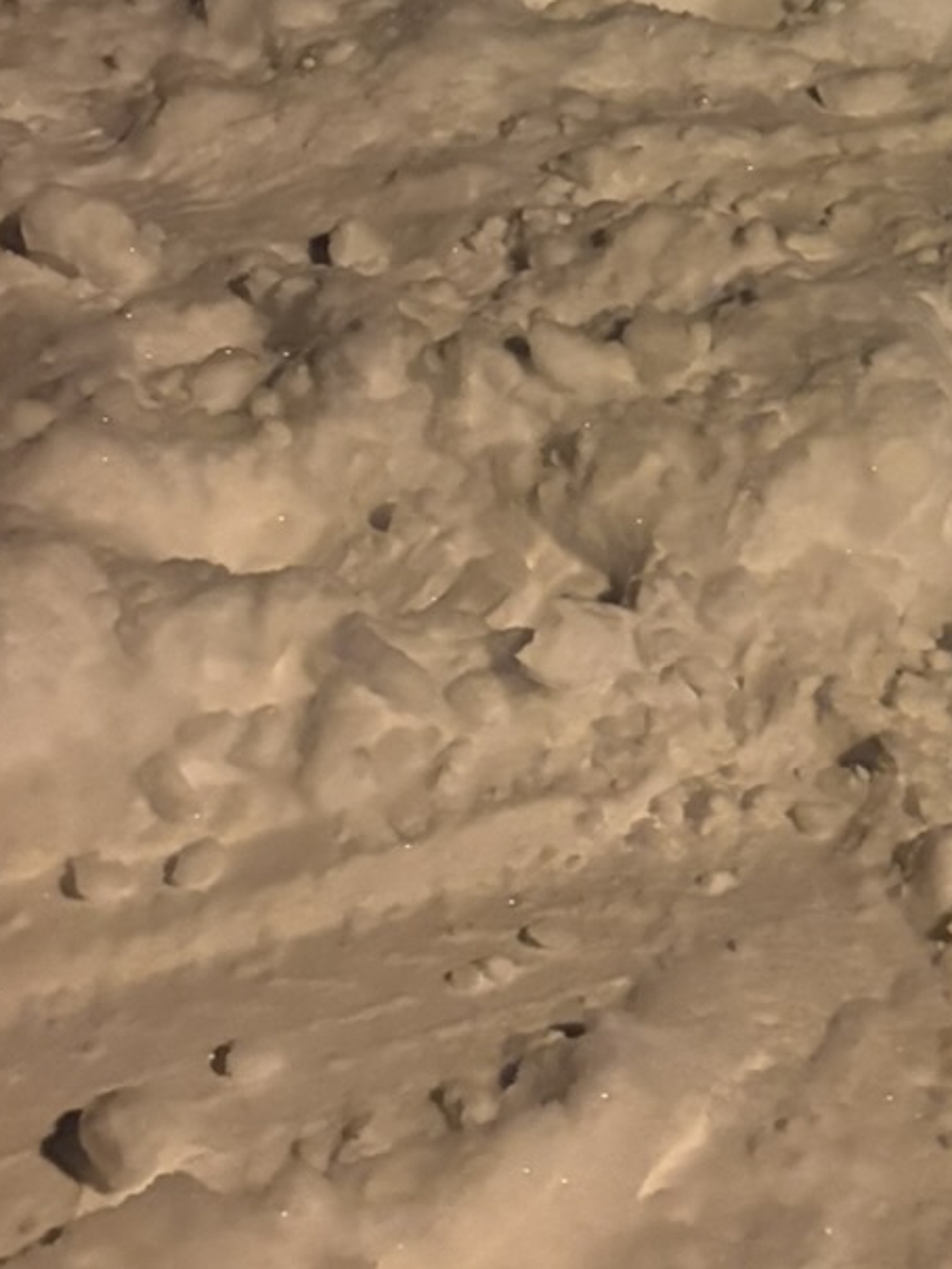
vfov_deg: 20.7
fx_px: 3226
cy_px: -273
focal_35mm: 88
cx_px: 1315
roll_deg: -5.7
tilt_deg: -20.2
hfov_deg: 15.8
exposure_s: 1/30
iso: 800
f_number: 1.6
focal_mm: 5.96
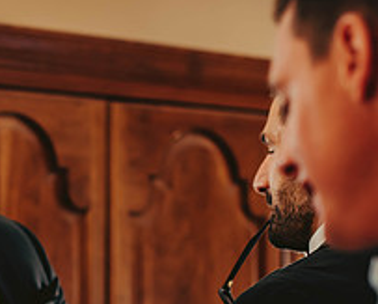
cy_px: 357
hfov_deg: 14.3
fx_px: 1501
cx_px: 99
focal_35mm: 134
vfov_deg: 11.3
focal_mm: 50
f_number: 2
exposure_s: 1/160
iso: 500
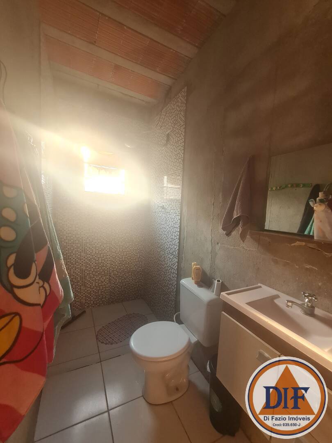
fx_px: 166
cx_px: 166
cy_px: 222
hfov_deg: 89.9
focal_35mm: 13
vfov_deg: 106.2
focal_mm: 2.2
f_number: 2.2
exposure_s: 1/60
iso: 250
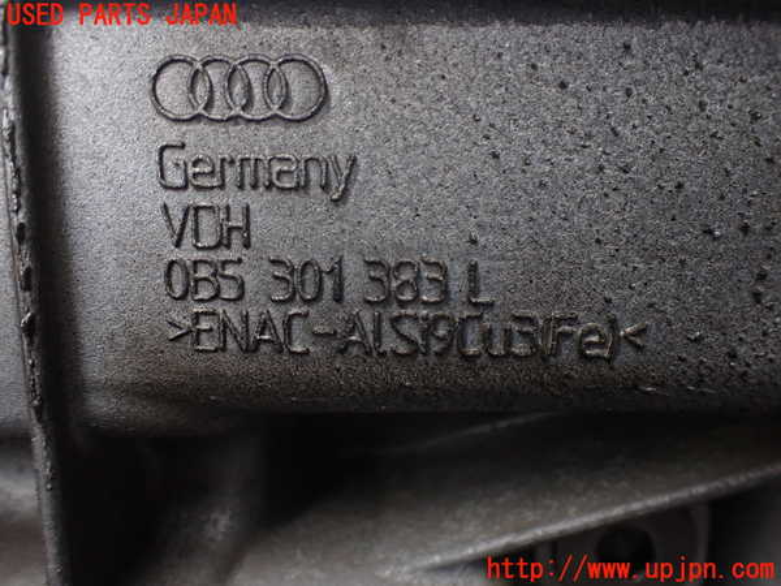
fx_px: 677
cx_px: 390
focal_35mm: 30
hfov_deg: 60.0
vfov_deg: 46.8
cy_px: 293
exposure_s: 1/125
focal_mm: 5.4
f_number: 2.3
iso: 200
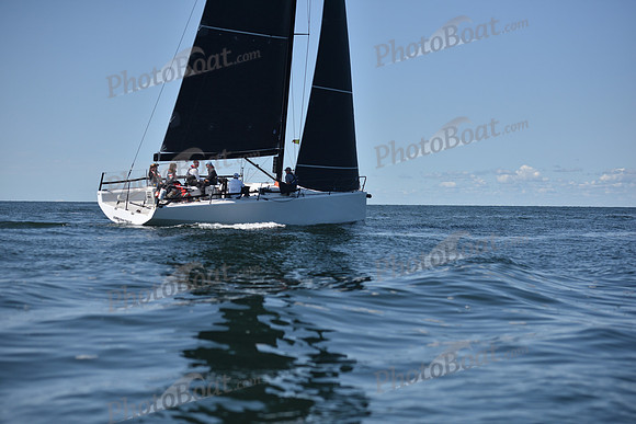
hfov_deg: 28.8
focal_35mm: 70
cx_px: 318
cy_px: 212
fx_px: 1237
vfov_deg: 19.5
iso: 250
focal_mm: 70
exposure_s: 1/8000
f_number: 3.2
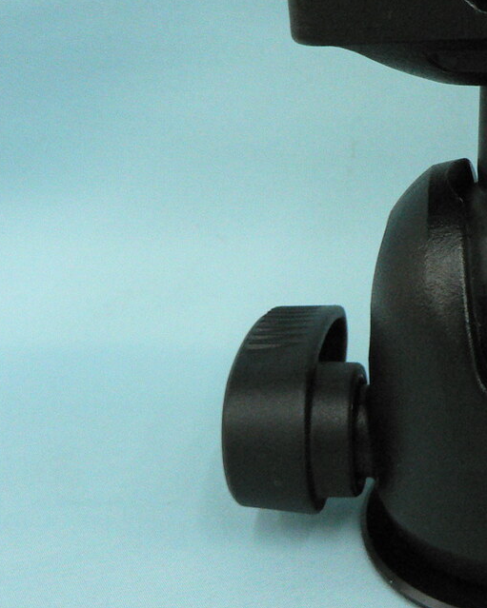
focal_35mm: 66
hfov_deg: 21.8
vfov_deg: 28.7
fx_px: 1189
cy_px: 281
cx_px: 542
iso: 400
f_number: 4.5
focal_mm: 6
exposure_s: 1/60
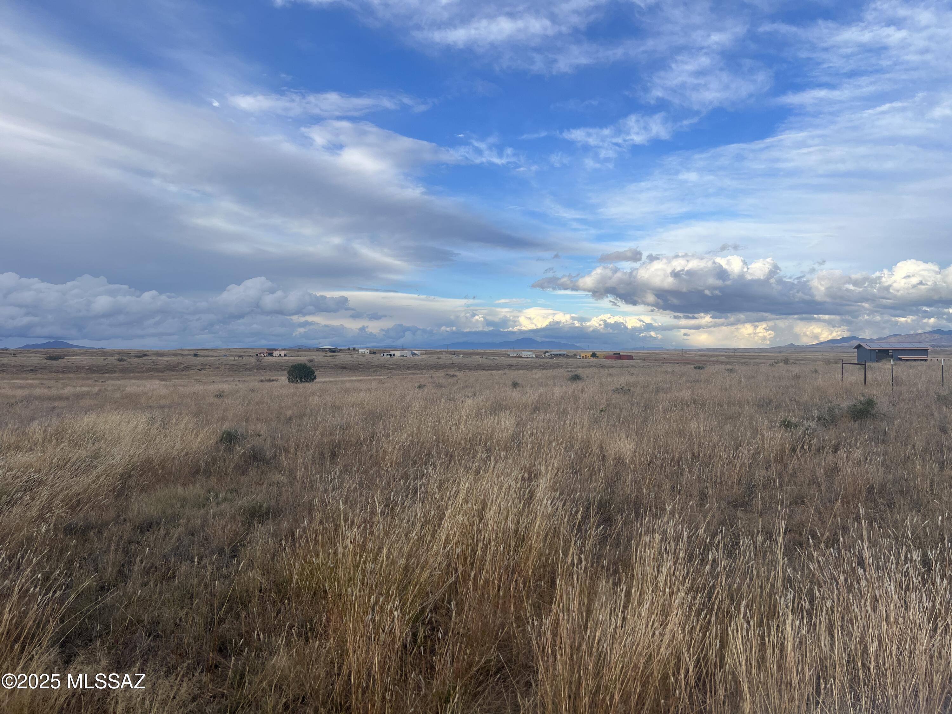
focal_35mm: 26
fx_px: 715
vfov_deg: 53.1
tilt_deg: -2.2
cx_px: 476
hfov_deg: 67.3
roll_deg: -0.4
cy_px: 357
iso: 50
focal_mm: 5.7
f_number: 1.5
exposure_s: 1/2008
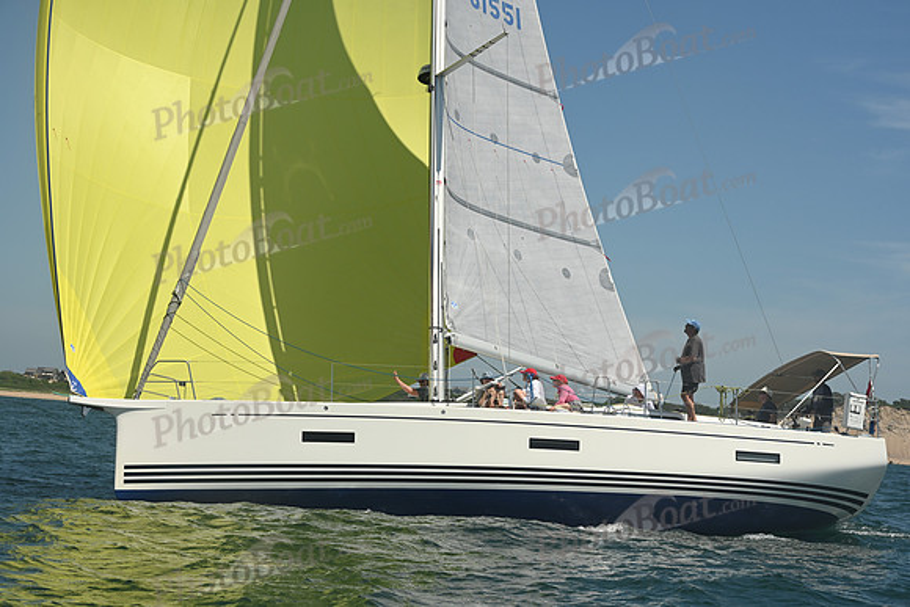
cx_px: 455
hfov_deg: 28.8
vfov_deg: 19.5
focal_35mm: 70
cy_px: 304
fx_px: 1770
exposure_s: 1/1000
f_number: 10
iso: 320
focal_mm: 70
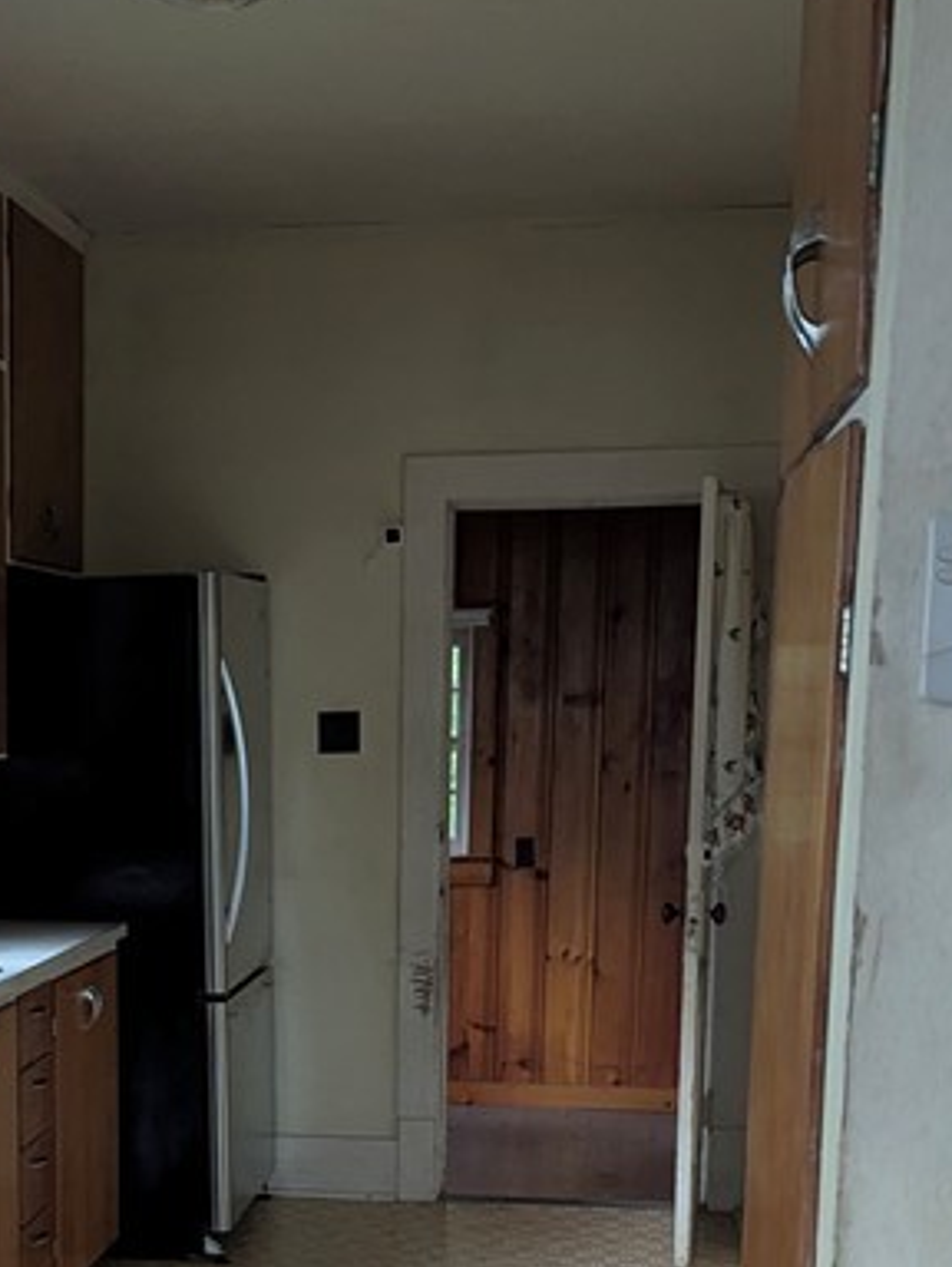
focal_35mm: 64
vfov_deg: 28.9
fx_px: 2343
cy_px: 1163
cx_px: 117
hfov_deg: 22.5
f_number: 1.85
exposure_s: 1/80.4
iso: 1000
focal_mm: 6.81
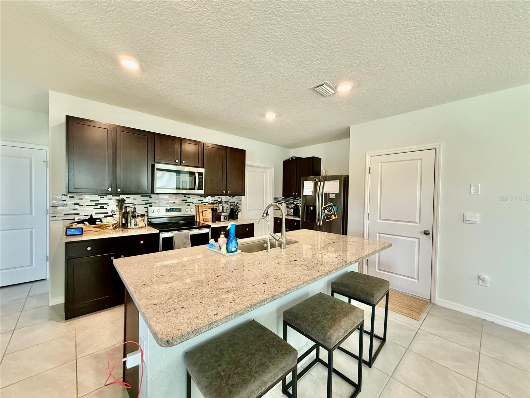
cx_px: 265
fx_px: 214
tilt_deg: -0.2
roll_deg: -1.2
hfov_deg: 102.1
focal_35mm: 14
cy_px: 199
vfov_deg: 85.7
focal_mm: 2.22
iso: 320
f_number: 2.2
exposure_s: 1/120
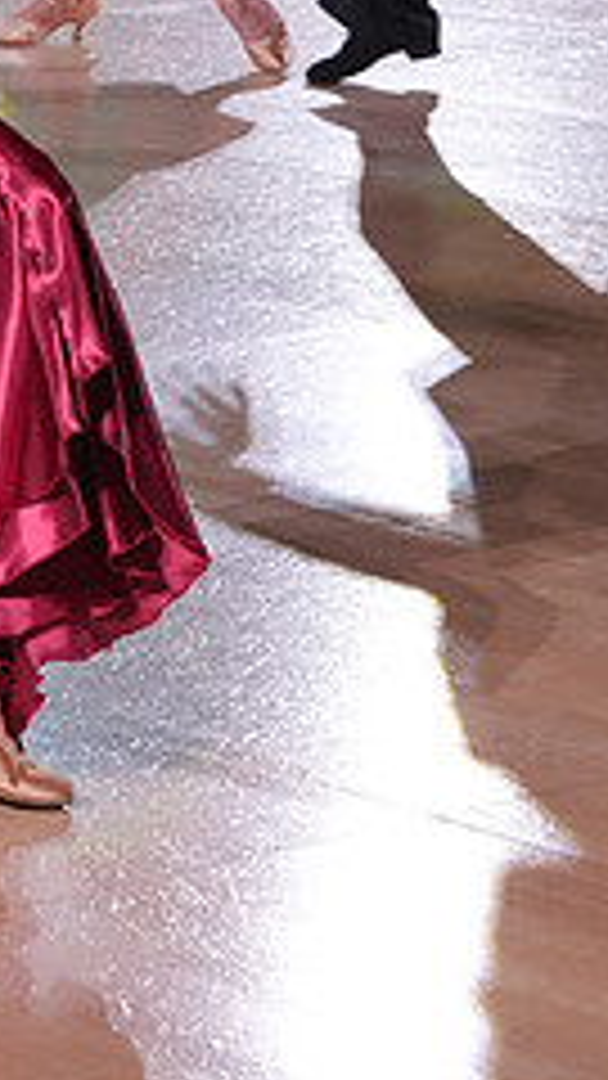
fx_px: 5589
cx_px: -137
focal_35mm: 195
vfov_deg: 10.9
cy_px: -162
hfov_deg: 6.2
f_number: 7.1
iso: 5000
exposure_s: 1/400
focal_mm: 77
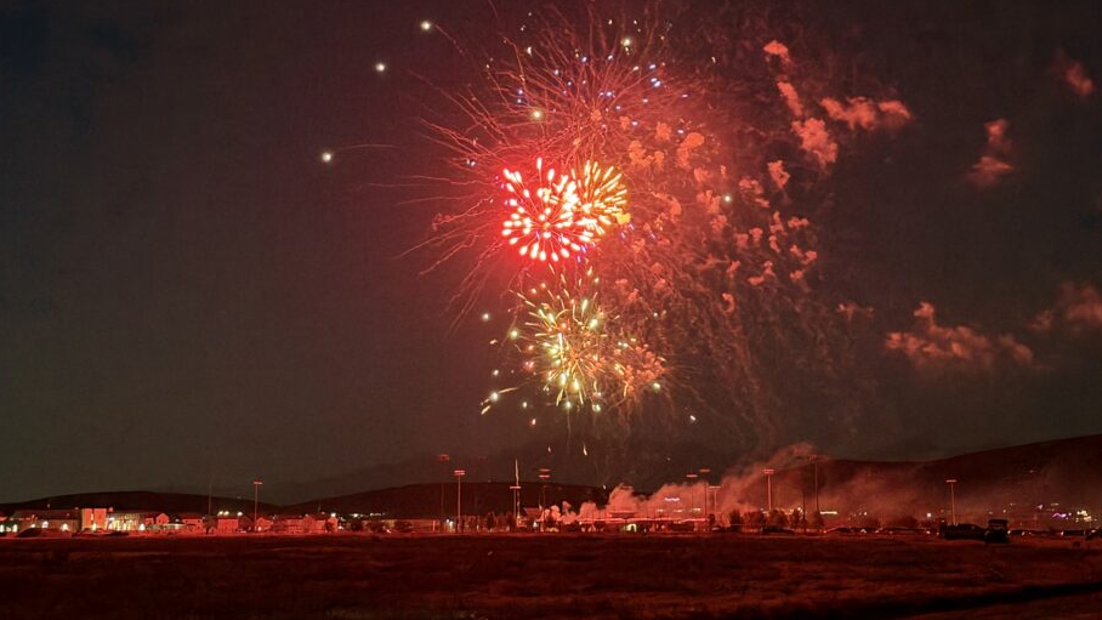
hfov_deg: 35.4
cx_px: 595
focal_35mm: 59
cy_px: 193
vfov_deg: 20.3
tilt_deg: +10.6
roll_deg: +0.1
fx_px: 1724
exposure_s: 1/15
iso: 5000
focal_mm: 6.76
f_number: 1.78
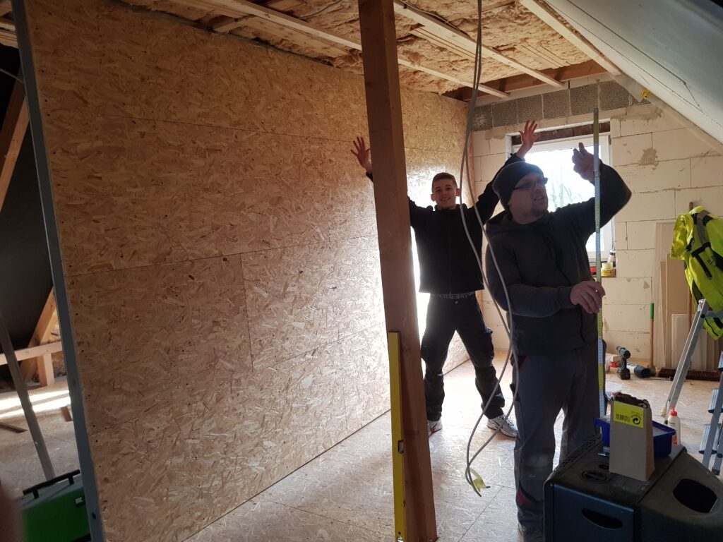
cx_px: 362
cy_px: 271
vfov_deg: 53.1
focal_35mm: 26
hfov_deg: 67.3
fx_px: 543
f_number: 1.7
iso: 160
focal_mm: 4.2
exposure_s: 1/100
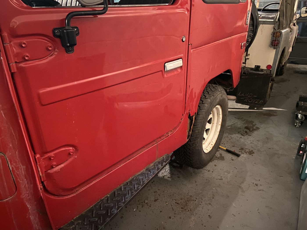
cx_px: 154
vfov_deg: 53.1
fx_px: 231
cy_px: 115
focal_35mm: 26
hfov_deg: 67.3
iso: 640
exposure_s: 1/7
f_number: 1.8
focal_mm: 4.25
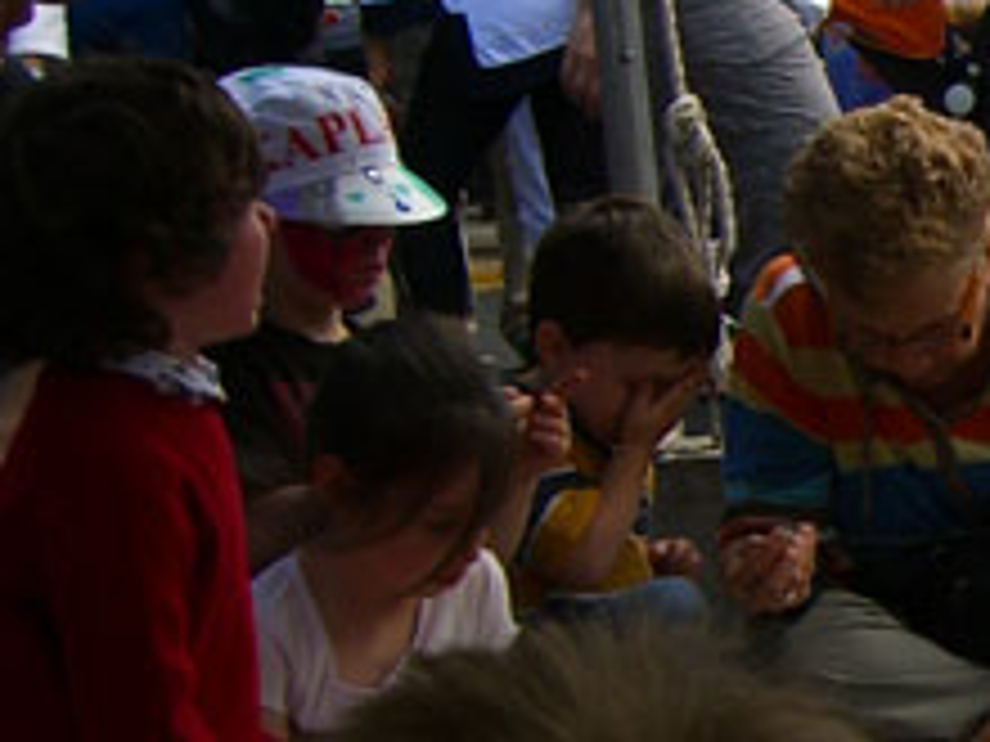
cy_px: 688
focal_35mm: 138
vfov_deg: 10.7
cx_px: 1512
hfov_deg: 13.4
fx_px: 3947
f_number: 4
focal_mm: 7.9
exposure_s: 1/320
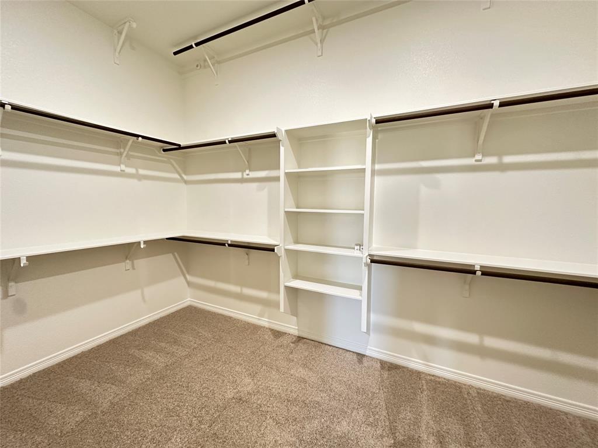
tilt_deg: -4.5
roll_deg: -0.5
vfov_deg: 85.7
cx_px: 299
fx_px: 242
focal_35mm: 14
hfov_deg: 102.1
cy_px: 224
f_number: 2.2
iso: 640
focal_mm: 2.22
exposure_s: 1/60
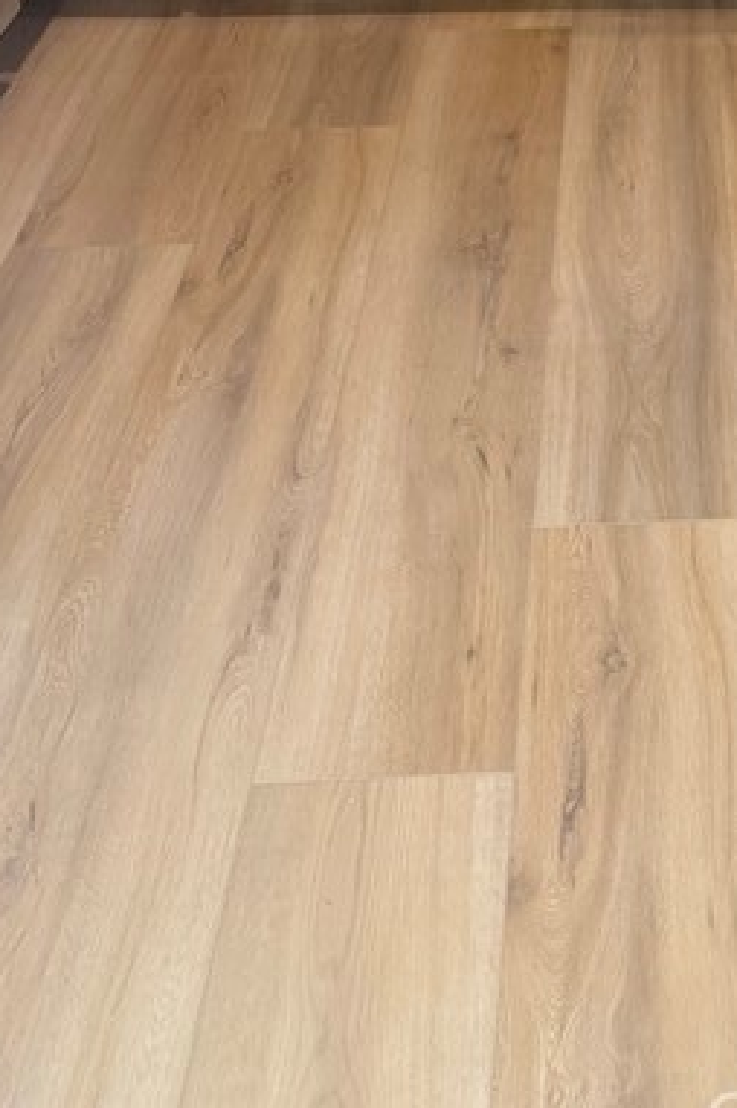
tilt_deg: -14.6
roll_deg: -1.6
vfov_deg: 25.9
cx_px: 827
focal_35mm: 67
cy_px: -325
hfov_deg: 19.4
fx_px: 2061
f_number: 1.78
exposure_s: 1/121
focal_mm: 6.76
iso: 125
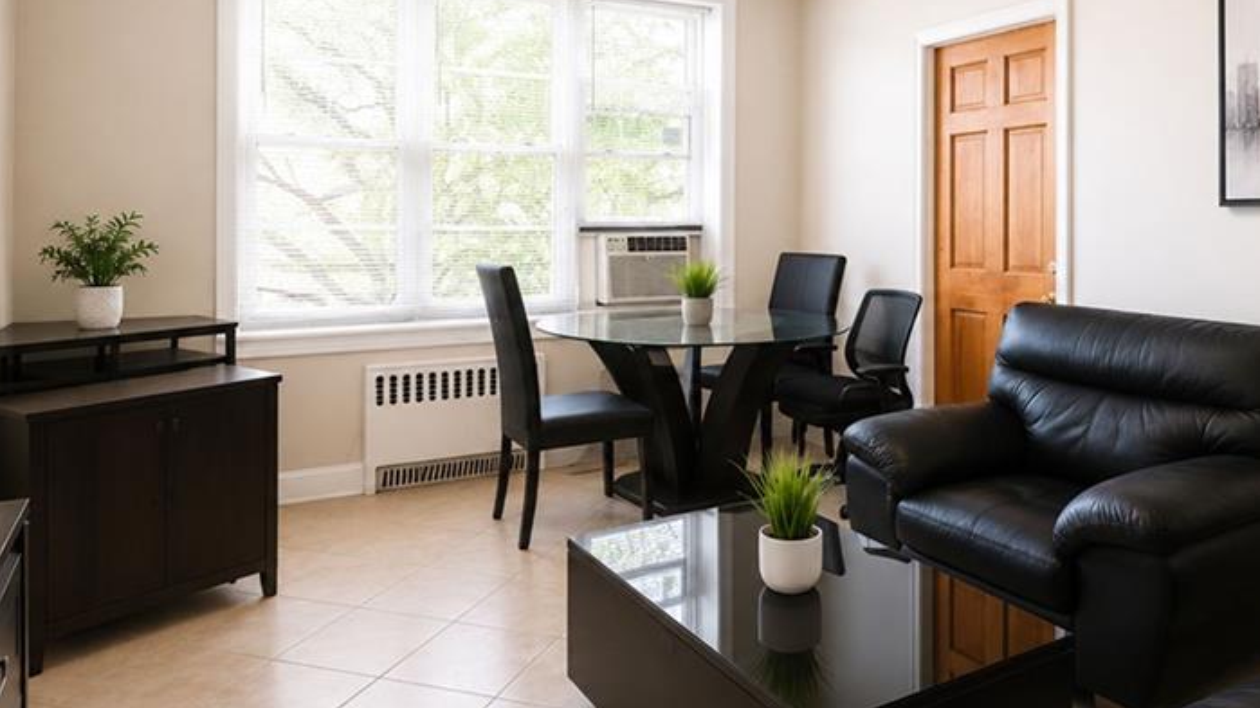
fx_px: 768
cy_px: 259
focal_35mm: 23
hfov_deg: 78.1
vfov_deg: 49.0
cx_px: 735
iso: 2000
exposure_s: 1/100
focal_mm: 10
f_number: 6.4
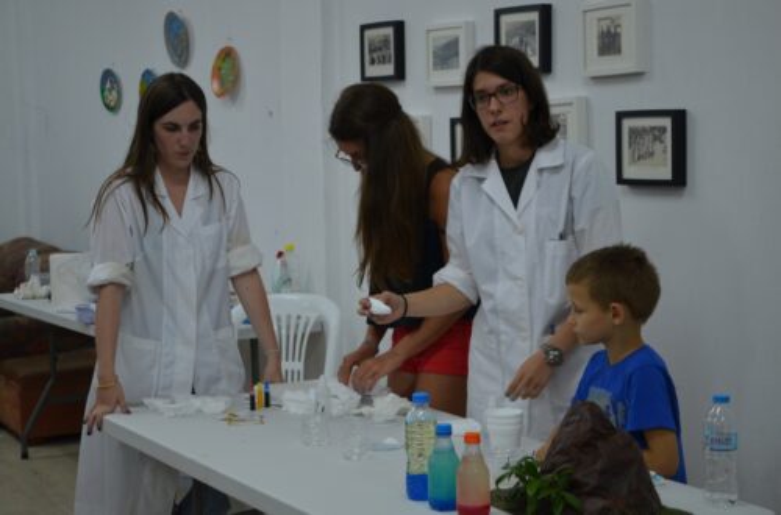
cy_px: 258
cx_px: 390
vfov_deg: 18.8
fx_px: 1557
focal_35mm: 72
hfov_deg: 28.2
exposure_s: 1/30
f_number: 5.6
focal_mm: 48
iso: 400
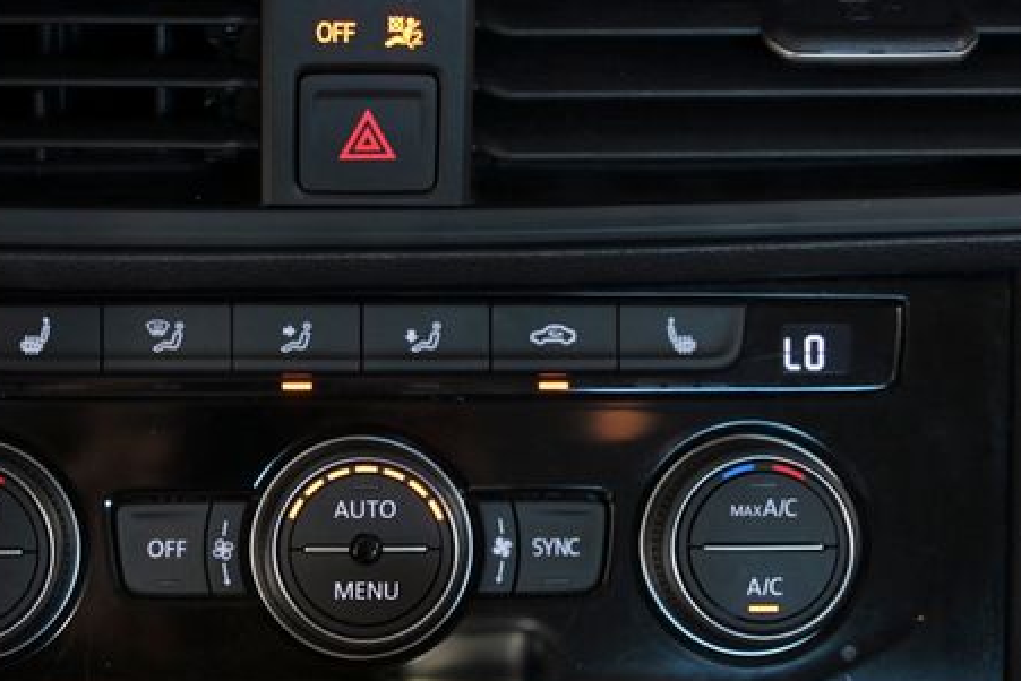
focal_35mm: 88
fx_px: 2496
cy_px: 465
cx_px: 367
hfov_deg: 23.0
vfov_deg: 15.5
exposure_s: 1/160
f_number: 4.5
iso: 2500
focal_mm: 62
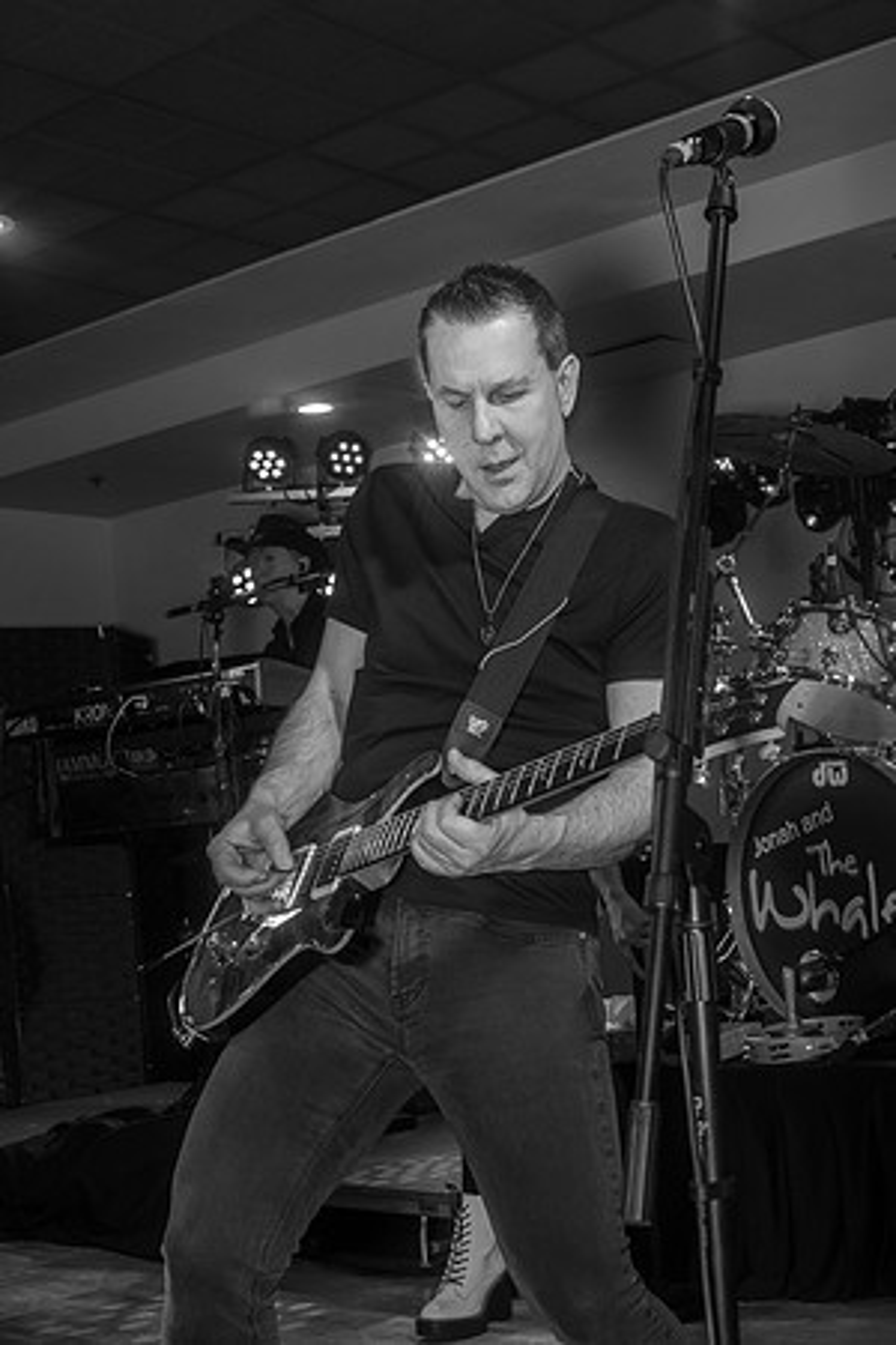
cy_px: 672
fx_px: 1867
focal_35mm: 50
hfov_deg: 27.0
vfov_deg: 39.6
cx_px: 448
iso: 640
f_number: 6.3
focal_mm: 50
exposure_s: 1/80
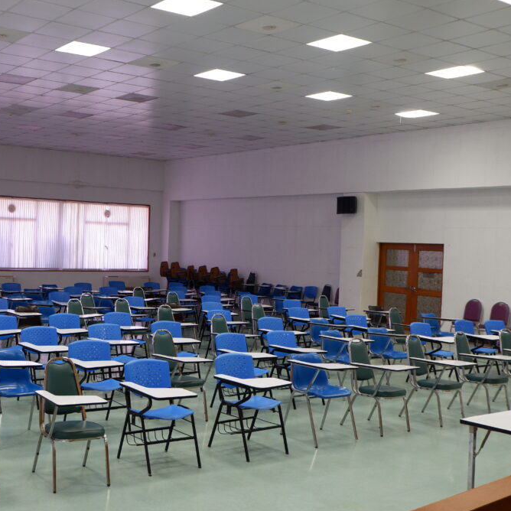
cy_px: 260
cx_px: 123
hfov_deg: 38.1
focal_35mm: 43
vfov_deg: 39.2
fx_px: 718
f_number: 4.2
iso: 640
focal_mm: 22.1
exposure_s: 1/45
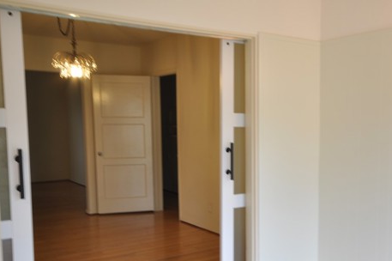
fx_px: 457
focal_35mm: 42
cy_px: 169
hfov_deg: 45.6
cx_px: 265
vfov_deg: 31.7
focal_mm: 20
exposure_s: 1/5
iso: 200
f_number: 10
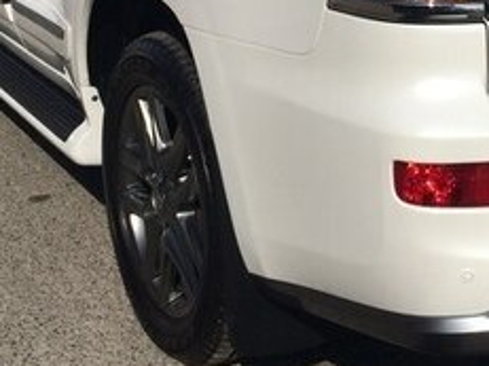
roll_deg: -2.2
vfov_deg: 17.0
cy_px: -73
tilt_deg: -8.0
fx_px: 1172
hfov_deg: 23.2
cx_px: 394
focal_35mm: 83
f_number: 2.2
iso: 32
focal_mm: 4.15
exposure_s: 1/5882
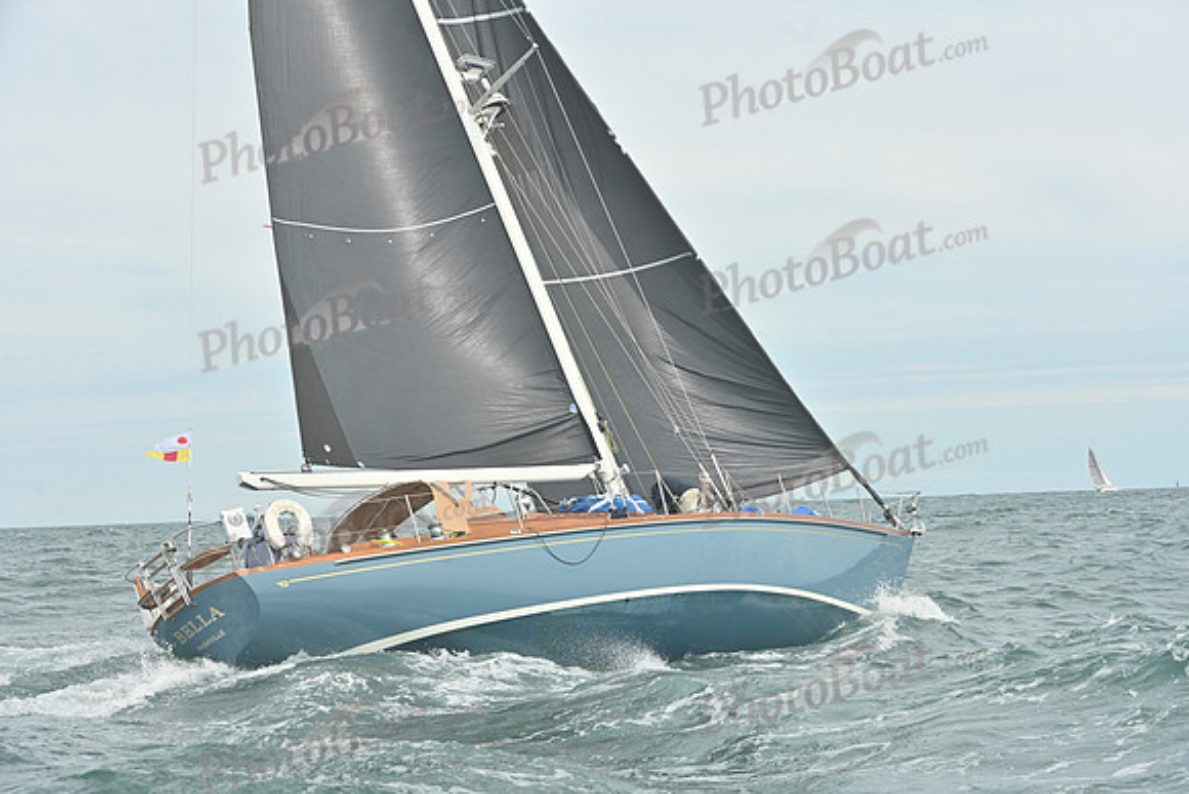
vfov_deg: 18.2
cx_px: 594
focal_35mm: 75
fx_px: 2478
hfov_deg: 27.0
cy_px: 397
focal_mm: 75
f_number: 8
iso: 320
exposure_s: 1/1250
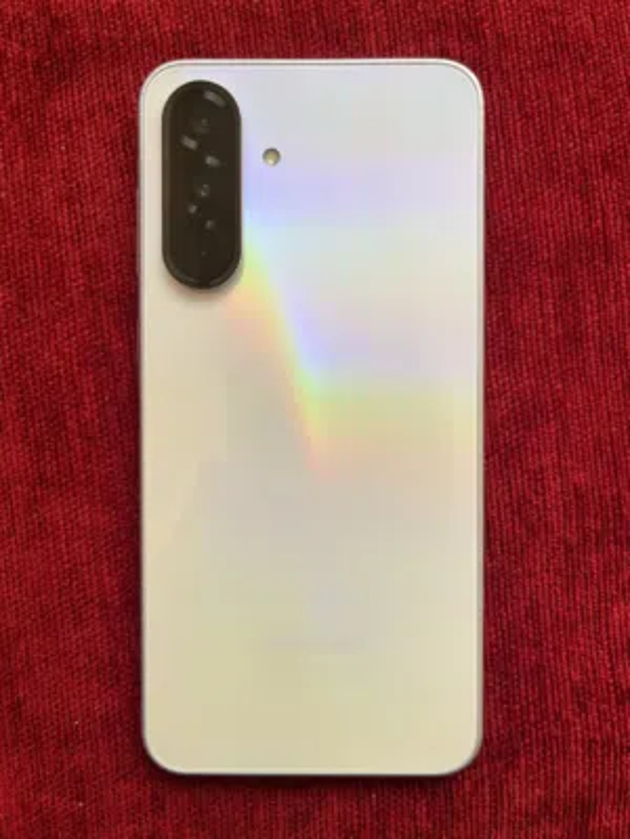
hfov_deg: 53.1
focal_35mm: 26
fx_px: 631
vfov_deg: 67.3
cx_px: 315
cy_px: 420
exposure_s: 1/122
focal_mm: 5.1
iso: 40
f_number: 1.6
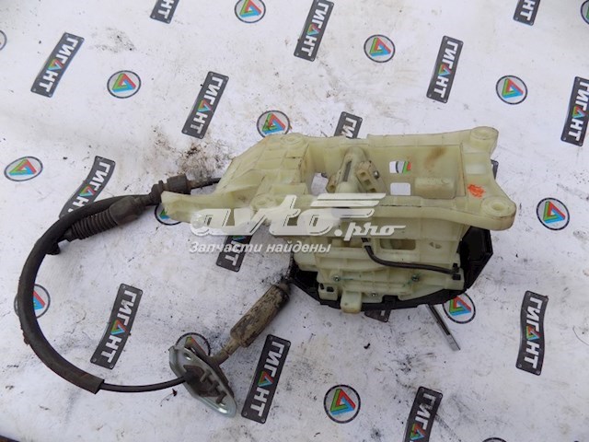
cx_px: 294
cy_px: 221
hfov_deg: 73.9
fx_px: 391
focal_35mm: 23
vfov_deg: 58.9
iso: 80
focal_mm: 4
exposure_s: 1/250
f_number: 3.1
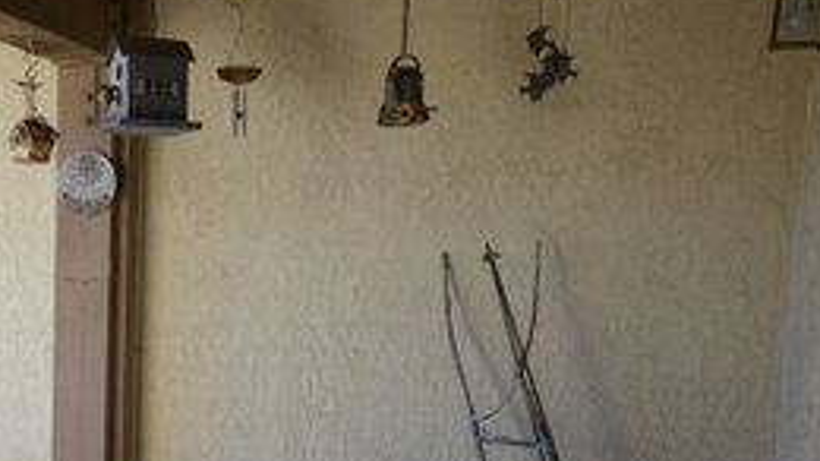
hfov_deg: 34.2
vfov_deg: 20.1
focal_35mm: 58
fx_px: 1261
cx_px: 96
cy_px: 458
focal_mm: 20
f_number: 5.6
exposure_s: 1/125
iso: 250
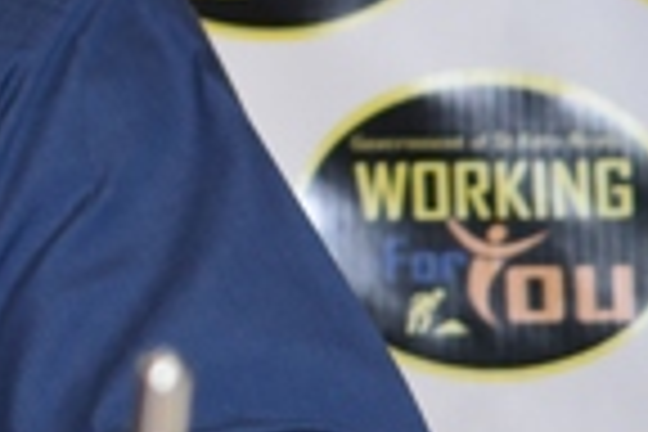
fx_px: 5616
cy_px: -70
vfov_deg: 4.4
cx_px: -612
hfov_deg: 6.4
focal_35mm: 312
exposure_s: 1/80
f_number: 5.6
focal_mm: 46
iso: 400
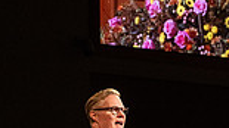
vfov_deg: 3.7
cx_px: 328
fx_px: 1979
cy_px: -5
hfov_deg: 6.5
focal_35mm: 326
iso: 3200
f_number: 5
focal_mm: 83
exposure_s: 1/200
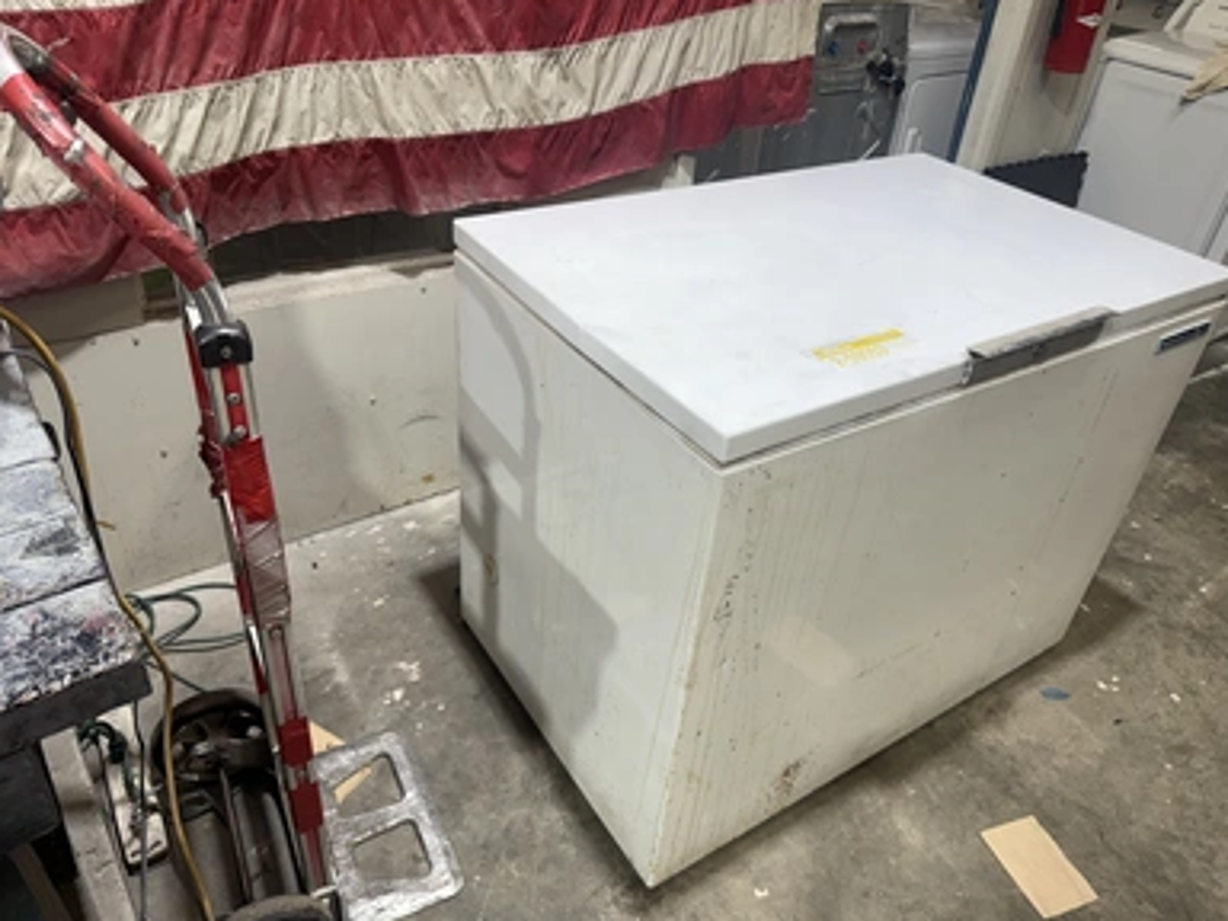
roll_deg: -8.3
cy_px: 445
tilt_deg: -28.8
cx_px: 620
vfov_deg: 54.9
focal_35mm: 25
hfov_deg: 69.4
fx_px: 887
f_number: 1.78
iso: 80
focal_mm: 6.76
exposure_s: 1/120
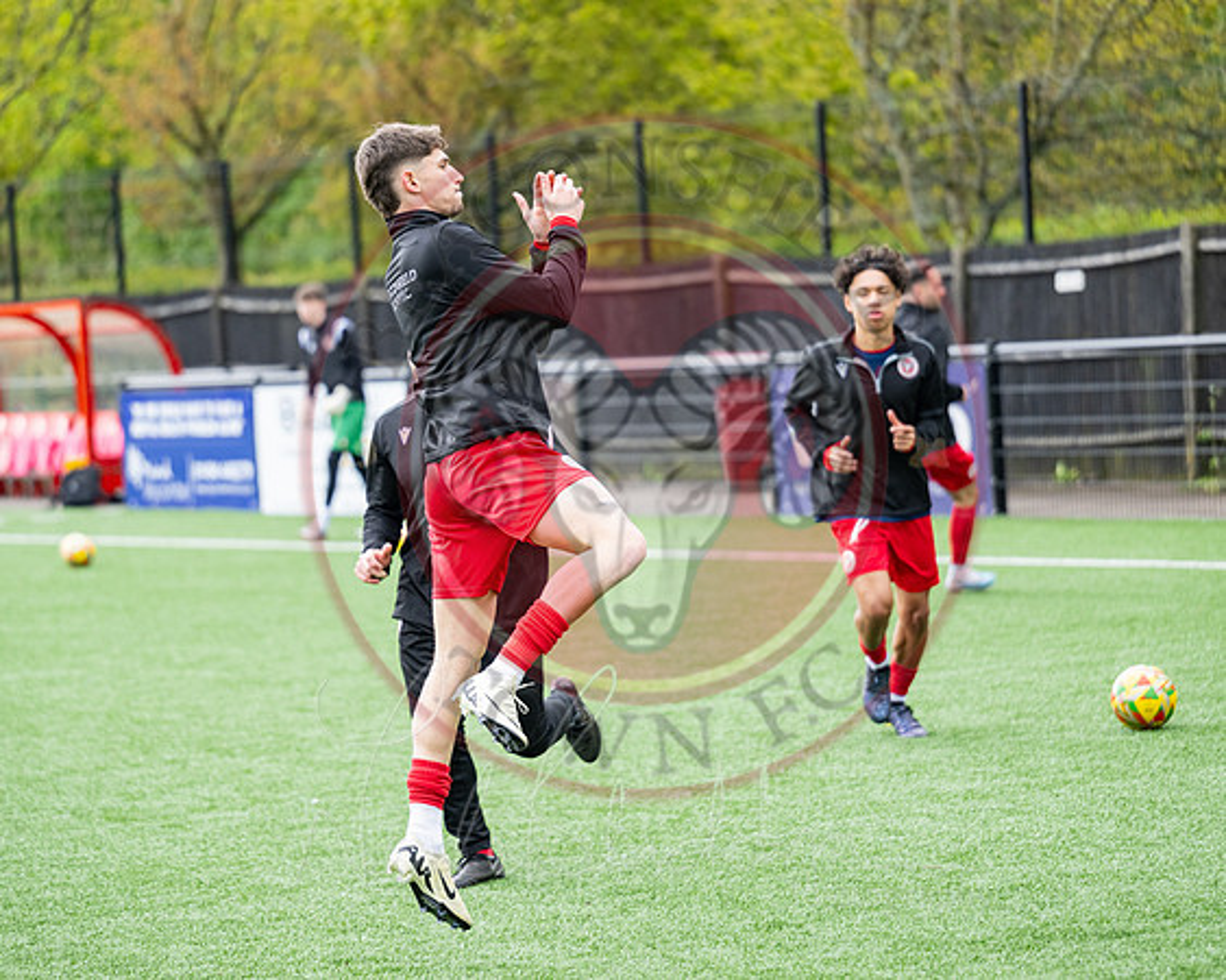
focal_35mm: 135
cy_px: 490
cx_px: 527
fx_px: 4902
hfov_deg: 14.3
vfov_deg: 11.4
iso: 640
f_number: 2.8
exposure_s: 1/2000
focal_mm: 120
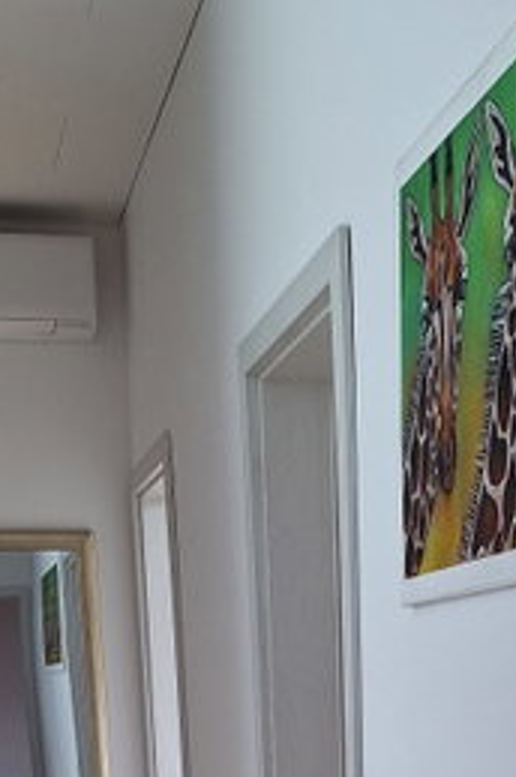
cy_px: 1125
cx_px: 357
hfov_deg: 18.3
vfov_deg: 22.9
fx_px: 1595
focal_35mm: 74
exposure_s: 1/40
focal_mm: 5.54
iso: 64
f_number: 1.8
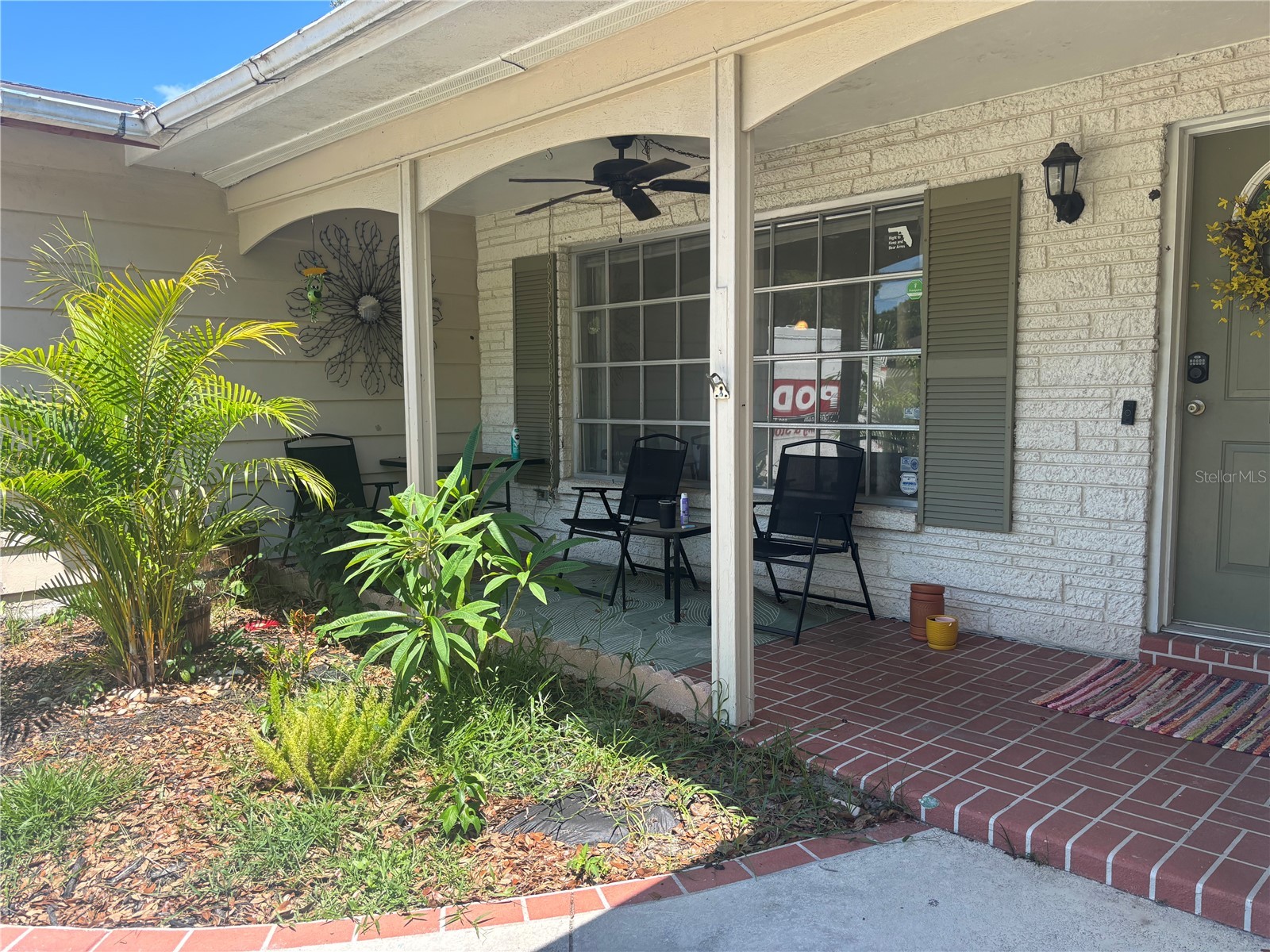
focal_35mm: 26
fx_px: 954
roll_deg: +1.0
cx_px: 635
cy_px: 476
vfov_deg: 53.1
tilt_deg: -5.3
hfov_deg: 67.3
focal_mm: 5.96
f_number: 1.6
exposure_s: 1/818
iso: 50
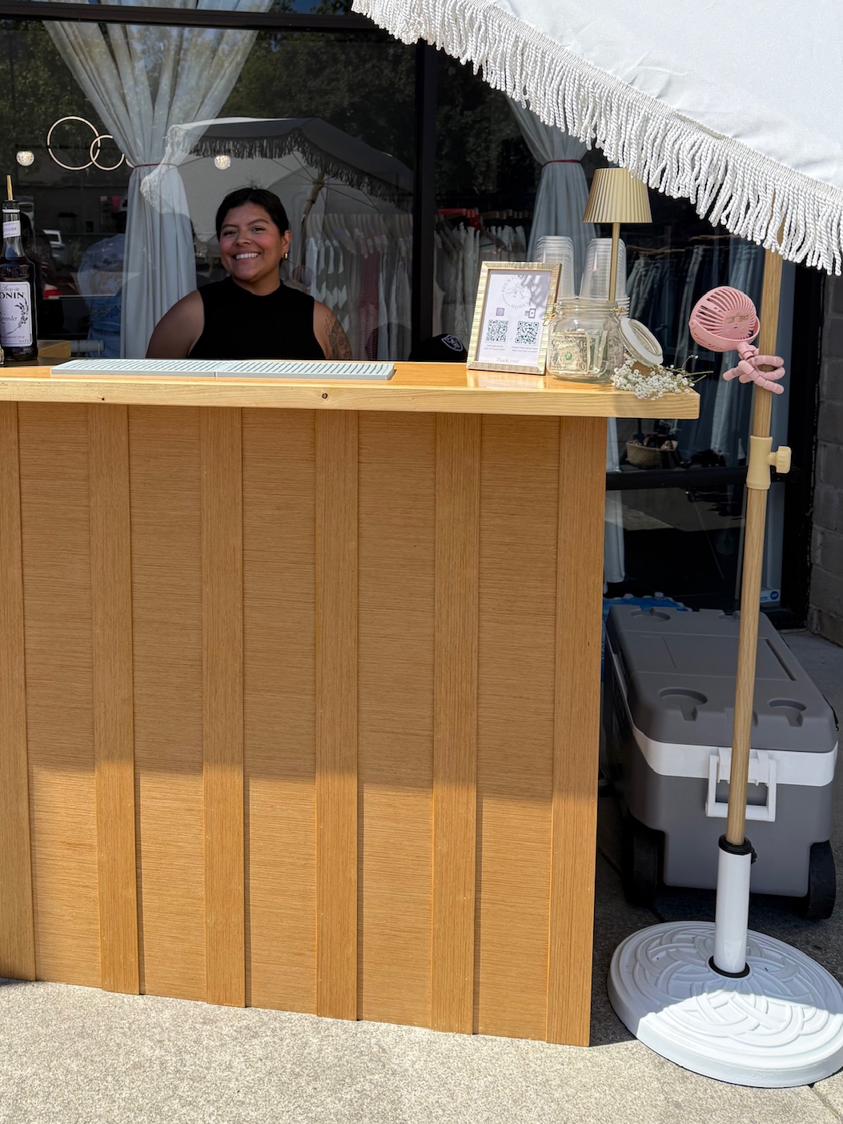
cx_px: 303
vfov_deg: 51.7
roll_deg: +0.4
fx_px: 1136
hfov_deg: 40.3
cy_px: 381
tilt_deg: -4.4
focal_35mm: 35
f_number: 1.78
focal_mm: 6.76
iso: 100
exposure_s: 1/3425
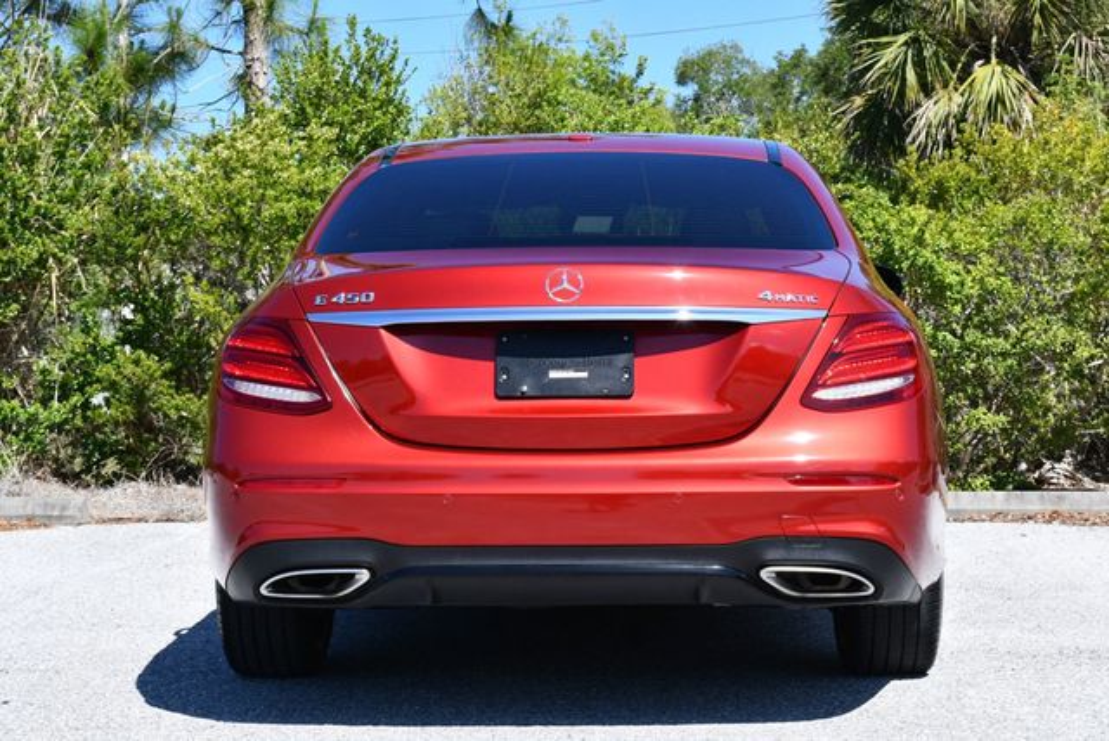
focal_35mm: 72
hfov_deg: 28.0
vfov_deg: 19.0
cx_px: 554
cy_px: 370
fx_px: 2220
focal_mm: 36
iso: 160
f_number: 8
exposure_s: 1/250
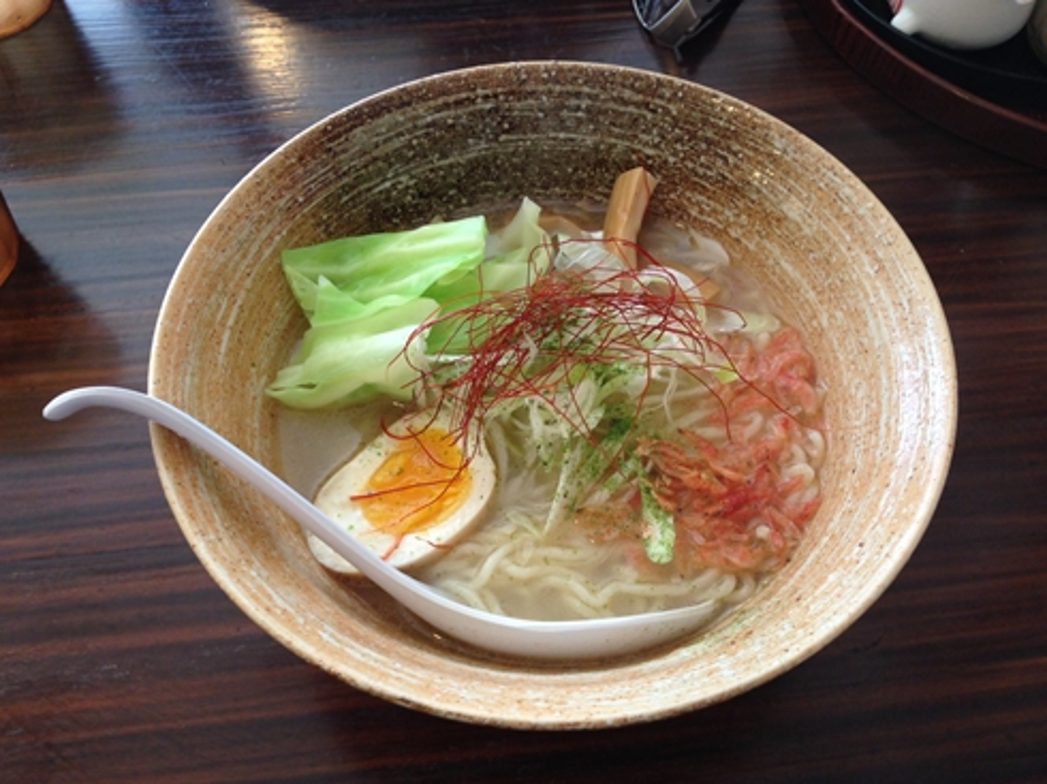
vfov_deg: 42.9
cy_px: 392
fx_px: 998
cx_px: 524
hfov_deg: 55.4
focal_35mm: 33
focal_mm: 4.13
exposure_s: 1/20
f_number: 2.4
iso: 80
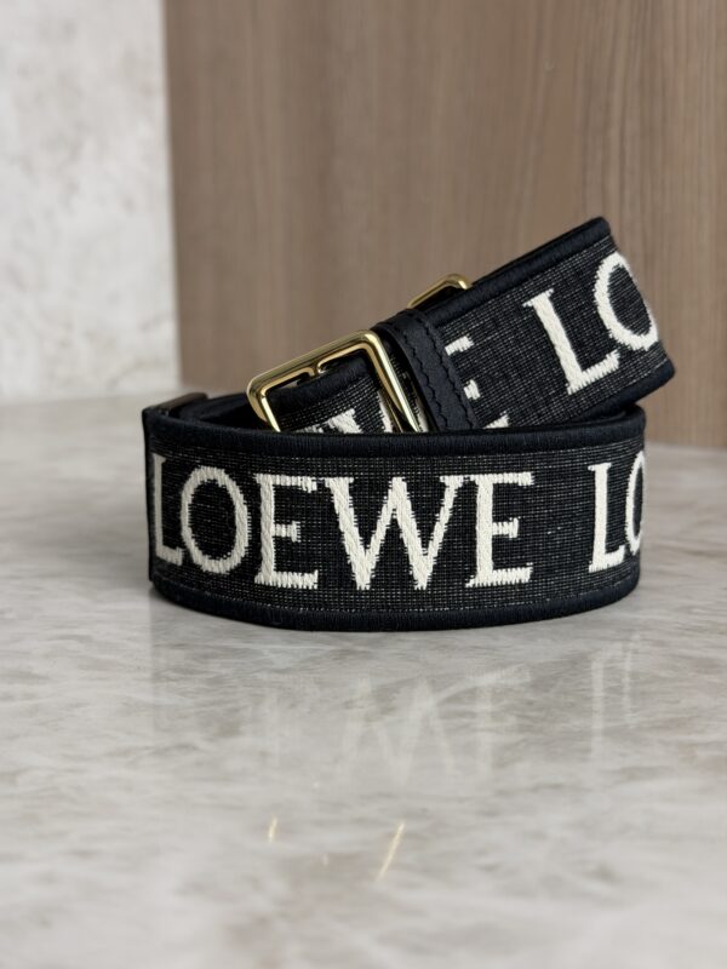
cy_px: 484
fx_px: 1344
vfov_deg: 39.7
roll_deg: +0.6
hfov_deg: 30.3
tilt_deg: -9.8
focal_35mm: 48
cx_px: 364
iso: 50
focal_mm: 6.76
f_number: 1.78
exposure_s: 1/60
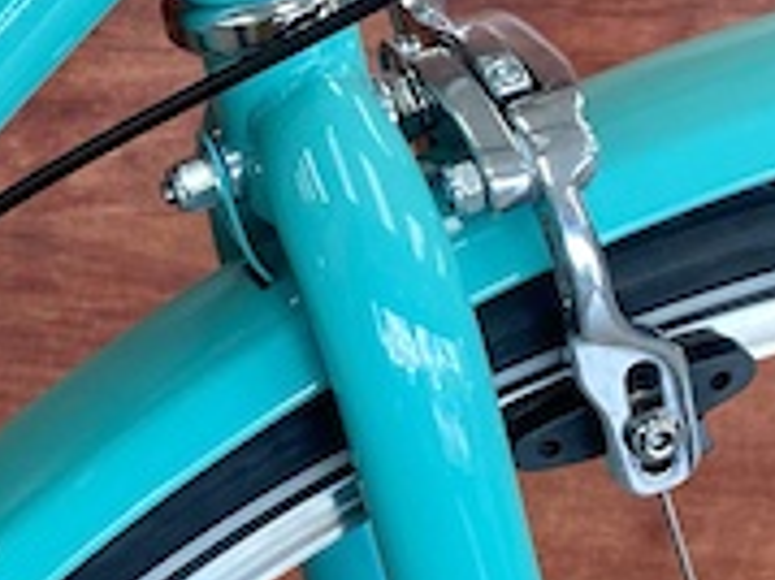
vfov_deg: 12.7
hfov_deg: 16.2
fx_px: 2595
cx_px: -178
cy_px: 480
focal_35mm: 116
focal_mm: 4.25
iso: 80
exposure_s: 1/120
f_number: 1.8
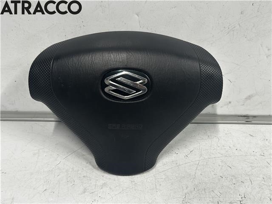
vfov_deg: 30.3
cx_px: 136
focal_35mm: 48
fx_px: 377
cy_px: 102
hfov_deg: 39.7
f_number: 1.78
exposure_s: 1/50
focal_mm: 6.86
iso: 125
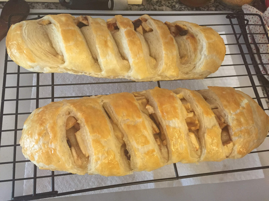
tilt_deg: -65.9
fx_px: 225
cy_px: 100
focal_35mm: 29
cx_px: 134
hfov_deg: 61.7
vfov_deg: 48.2
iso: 250
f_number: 2.2
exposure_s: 1/30
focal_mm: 4.15
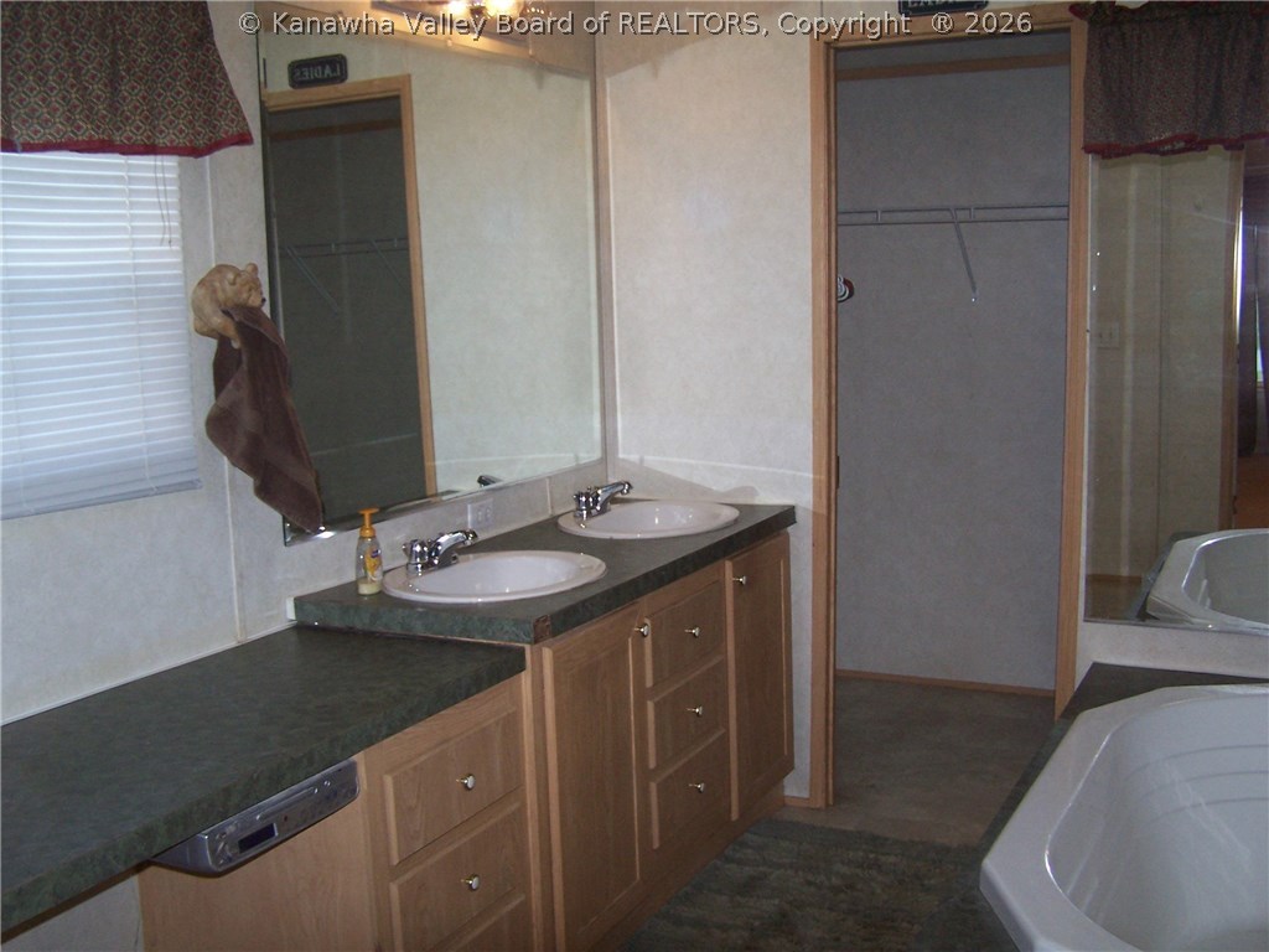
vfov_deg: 37.7
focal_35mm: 38
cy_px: 476
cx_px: 634
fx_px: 1393
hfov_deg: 49.0
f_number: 2.8
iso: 140
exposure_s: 1/60
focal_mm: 6.3
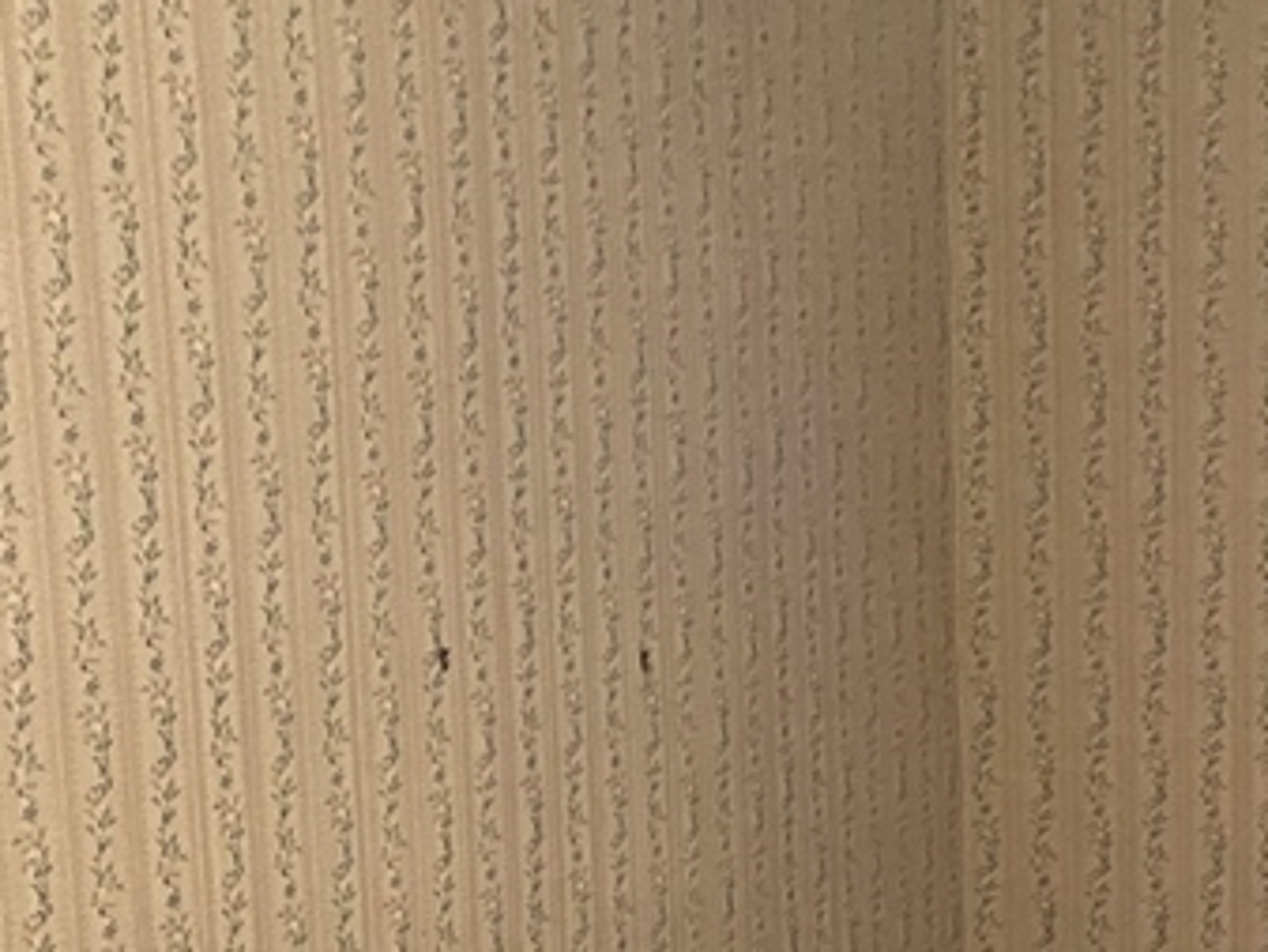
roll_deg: -0.8
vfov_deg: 17.3
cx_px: 1283
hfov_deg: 23.6
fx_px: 2895
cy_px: 1325
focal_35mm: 79
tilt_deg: -12.3
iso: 640
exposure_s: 1/30
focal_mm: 4.25
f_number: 1.8
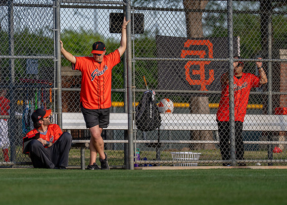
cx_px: 105
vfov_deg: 3.8
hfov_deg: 5.3
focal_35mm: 383
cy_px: 110
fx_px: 3125
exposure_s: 1/3200
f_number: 2.8
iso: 160
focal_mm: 200
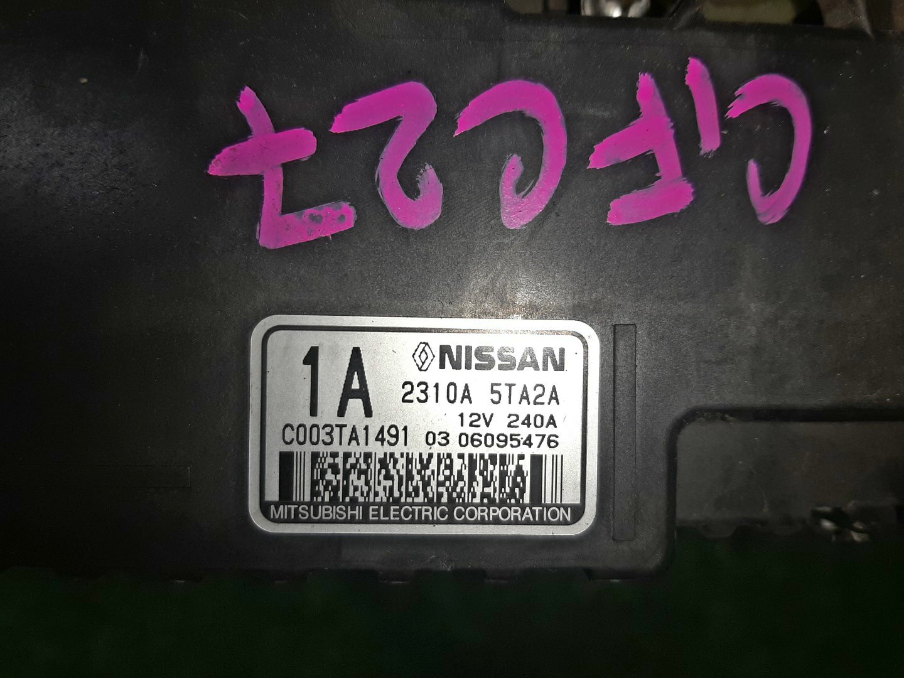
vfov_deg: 53.1
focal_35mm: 26
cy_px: 339
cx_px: 452
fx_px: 679
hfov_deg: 67.3
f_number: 1.7
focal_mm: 3.93
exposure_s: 1/205
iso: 40
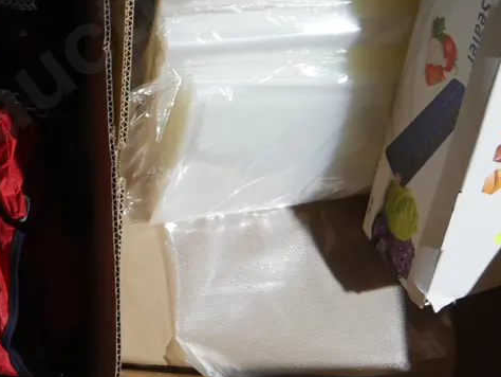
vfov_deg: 13.7
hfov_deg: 17.9
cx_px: 53
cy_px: 75
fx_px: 1564
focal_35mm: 108
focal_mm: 25
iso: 1000
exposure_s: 1/60
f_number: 5.3
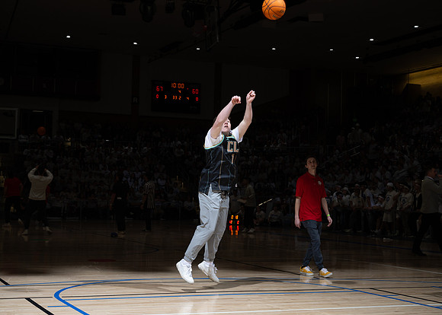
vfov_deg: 23.0
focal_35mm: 62
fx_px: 776
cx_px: 231
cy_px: 158
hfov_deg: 31.8
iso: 100
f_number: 6.3
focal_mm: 59
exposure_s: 1/60
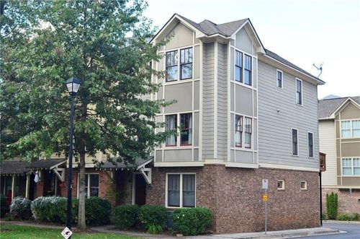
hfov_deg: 41.2
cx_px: 180
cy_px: 120
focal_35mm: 48
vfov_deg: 27.9
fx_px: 479
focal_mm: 32
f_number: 10
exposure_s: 1/100
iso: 400
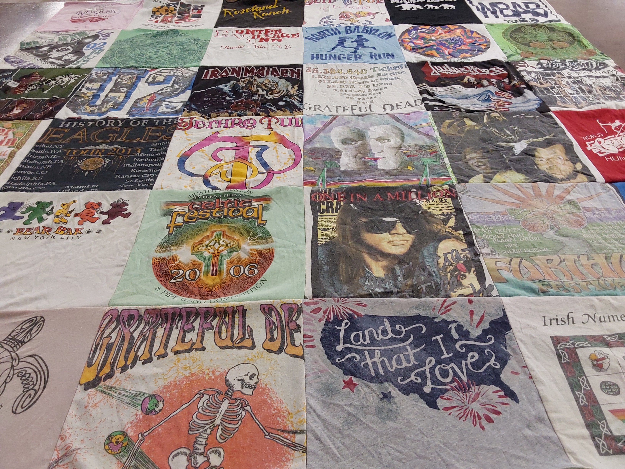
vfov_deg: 49.7
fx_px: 506
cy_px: 234
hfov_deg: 63.4
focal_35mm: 28
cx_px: 312
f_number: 1.9
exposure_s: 1/60
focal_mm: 2.91
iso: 80
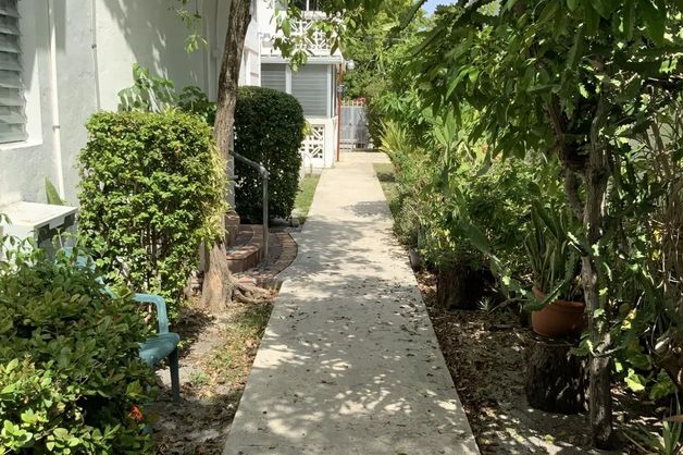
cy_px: 239
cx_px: 339
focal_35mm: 41
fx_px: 777
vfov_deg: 32.6
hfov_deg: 47.4
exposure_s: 1/929
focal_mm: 3
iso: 16
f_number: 1.8
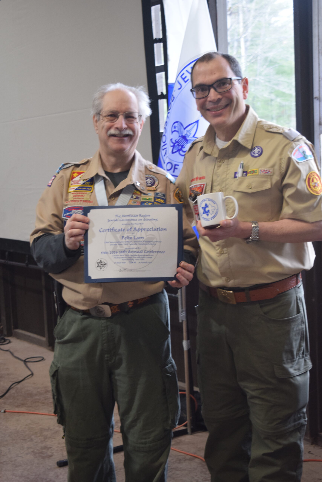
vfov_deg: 33.4
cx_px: 161
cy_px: 241
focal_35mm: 60
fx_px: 805
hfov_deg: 22.6
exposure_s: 1/60
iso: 800
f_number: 5
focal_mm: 40
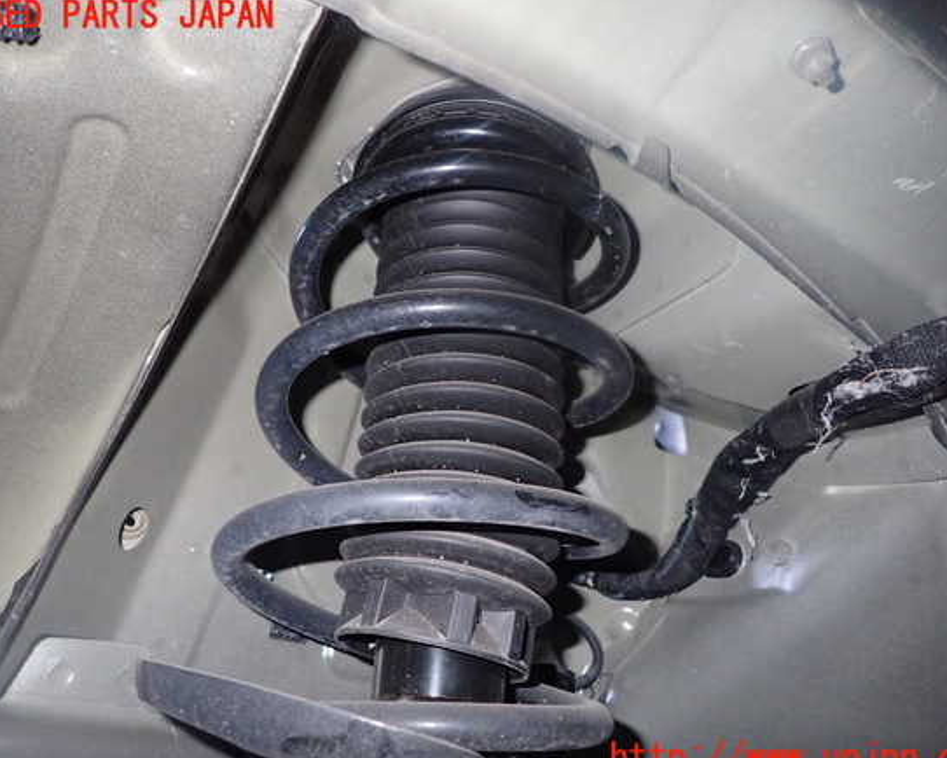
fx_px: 757
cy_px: 388
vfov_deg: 53.2
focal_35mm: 27
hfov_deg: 64.0
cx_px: 480
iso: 640
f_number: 5.6
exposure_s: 1/30
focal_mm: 4.5
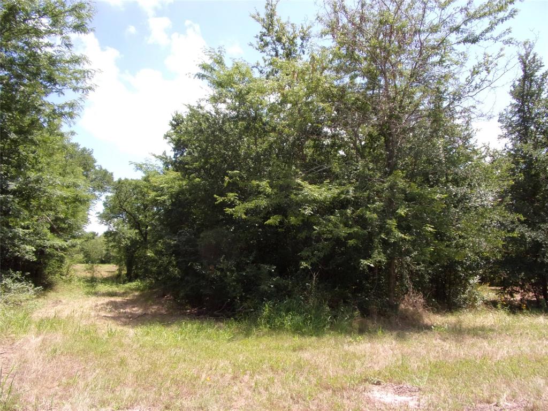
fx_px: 380
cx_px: 274
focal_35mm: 24
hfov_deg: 71.6
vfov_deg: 56.8
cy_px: 206
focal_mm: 4.3
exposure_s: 1/480
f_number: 3.3
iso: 80
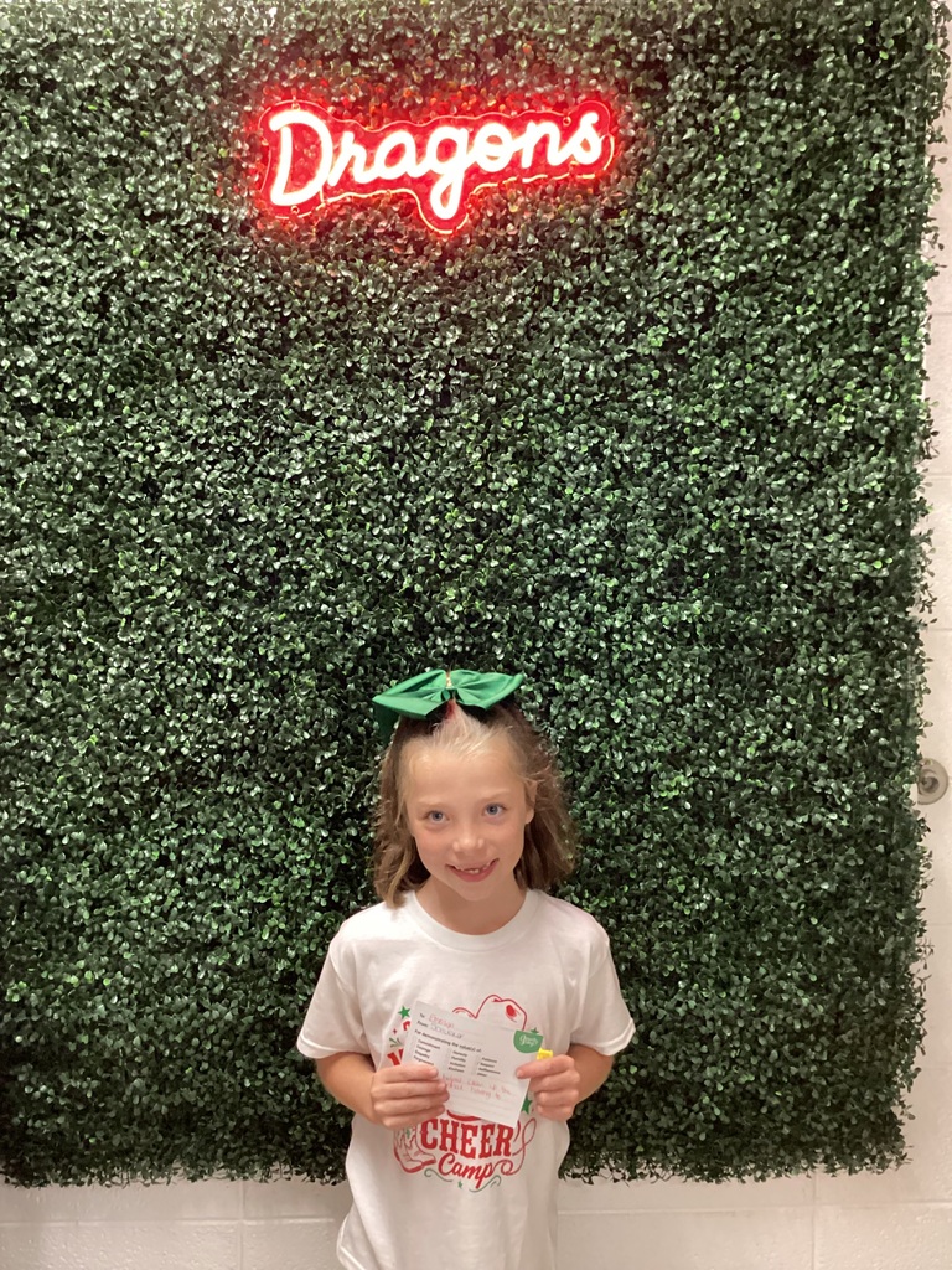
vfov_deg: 58.4
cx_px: 476
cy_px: 635
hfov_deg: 45.4
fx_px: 1137
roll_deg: +1.1
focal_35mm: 31
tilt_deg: -7.5
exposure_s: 1/40
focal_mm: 3.3
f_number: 2.4
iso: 400
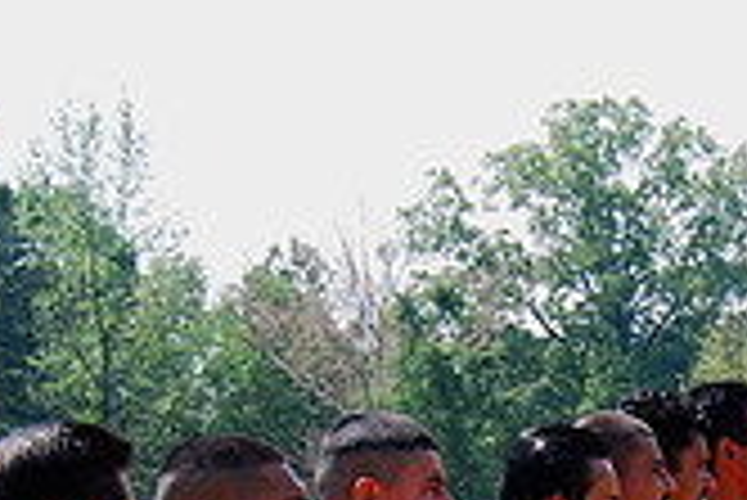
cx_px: 878
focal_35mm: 230
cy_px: 829
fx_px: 4777
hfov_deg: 8.8
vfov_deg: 5.9
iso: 100
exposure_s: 1/250
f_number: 5
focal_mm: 44
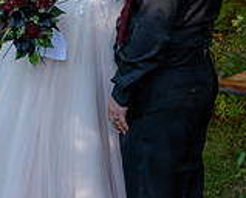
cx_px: 92
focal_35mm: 127
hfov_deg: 15.1
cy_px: 15
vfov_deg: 12.1
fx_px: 927
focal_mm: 48
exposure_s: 1/3200
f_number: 4
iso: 6400
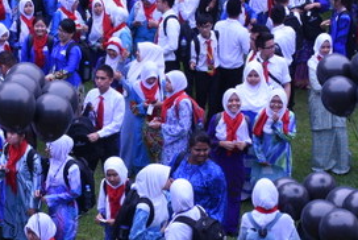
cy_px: 142
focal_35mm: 120
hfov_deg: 16.9
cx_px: 87
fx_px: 1195
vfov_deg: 11.4
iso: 250
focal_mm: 34
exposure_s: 1/160
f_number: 10
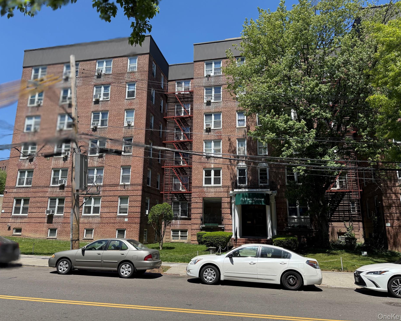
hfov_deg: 66.0
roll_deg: -1.0
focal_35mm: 26
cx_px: 200
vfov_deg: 54.9
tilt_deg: +13.8
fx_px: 309
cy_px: 155
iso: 100
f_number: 1.78
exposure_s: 1/4405
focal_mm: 6.76
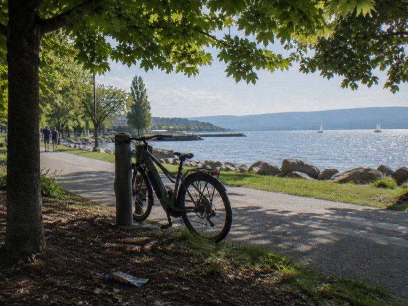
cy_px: 152
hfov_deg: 58.2
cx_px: 225
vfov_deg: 45.4
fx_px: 365
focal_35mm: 31
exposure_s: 1/400
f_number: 6.3
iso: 640
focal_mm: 28
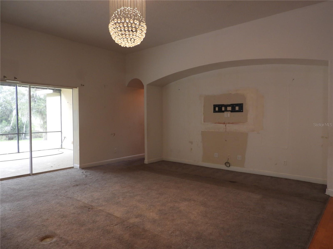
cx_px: 166
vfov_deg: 56.8
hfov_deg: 71.6
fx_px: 231
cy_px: 124
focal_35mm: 24
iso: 180
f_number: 3.3
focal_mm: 4.3
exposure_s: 1/30
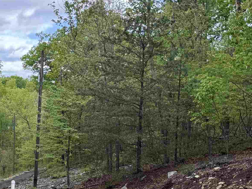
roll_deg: +0.1
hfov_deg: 26.2
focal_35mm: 63
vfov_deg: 22.6
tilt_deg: -10.9
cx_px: -74
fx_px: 459
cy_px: 178
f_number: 1.78
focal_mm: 6.76
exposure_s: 1/876
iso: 80
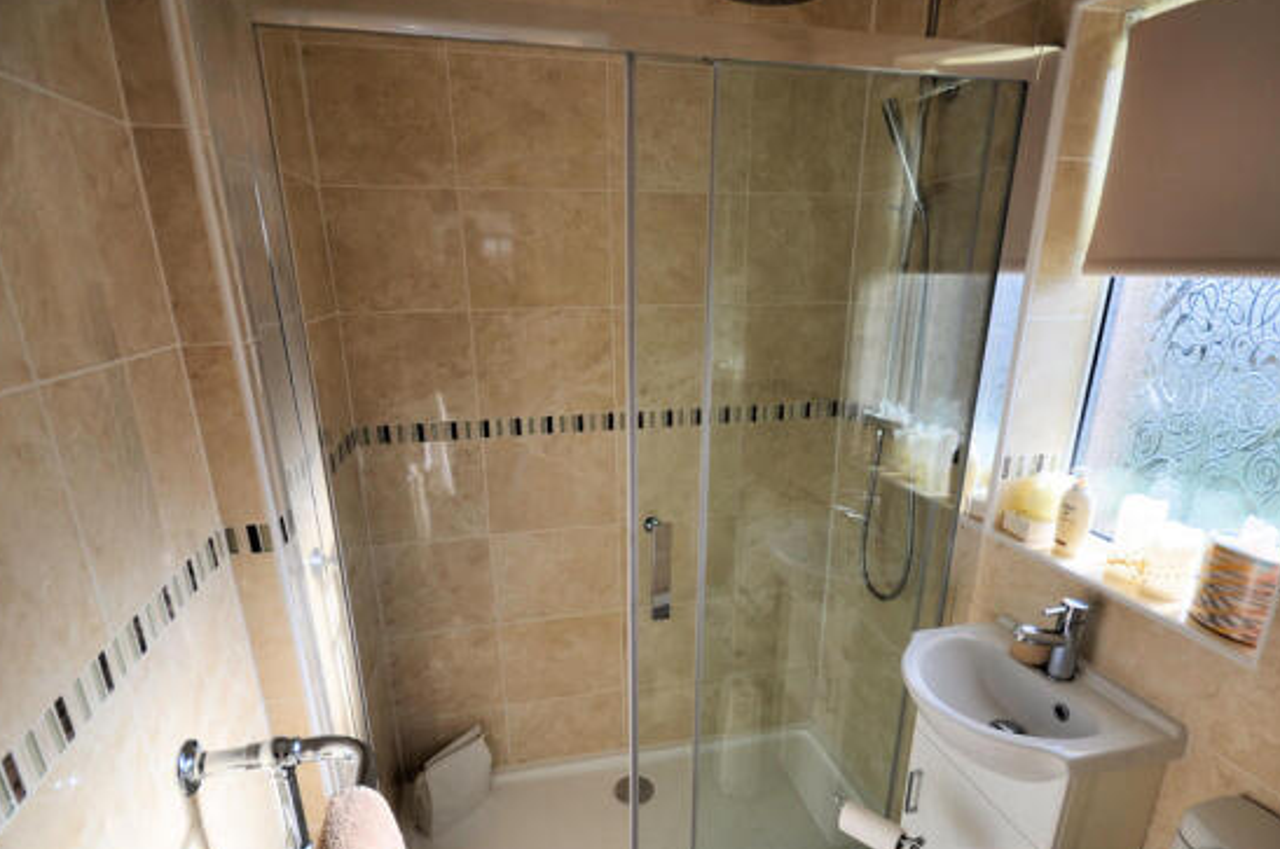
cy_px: 496
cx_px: 639
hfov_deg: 90.1
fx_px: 639
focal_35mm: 18
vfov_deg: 66.8
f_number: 6.3
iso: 200
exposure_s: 1/160
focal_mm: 10
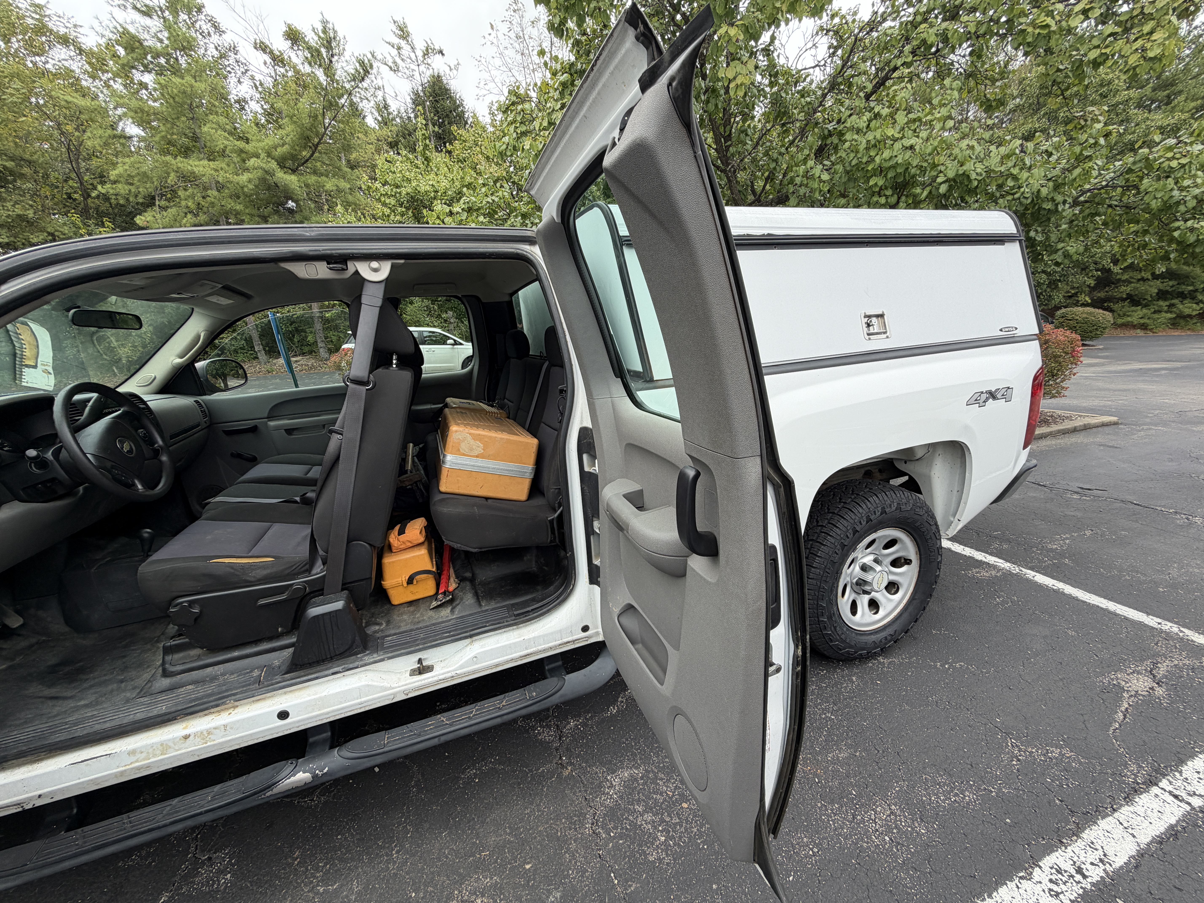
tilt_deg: -13.6
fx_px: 487
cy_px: 452
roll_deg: +2.1
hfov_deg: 102.1
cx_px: 602
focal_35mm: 14
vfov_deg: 85.7
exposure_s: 1/260
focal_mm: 2.22
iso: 50
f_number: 2.2
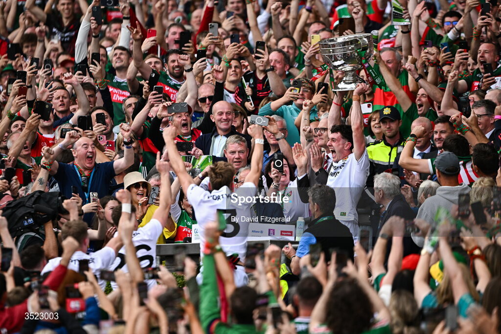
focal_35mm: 600
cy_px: 167
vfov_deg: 2.3
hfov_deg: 3.4
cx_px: 250
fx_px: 8351
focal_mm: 600
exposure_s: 1/2000
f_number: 4
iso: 800
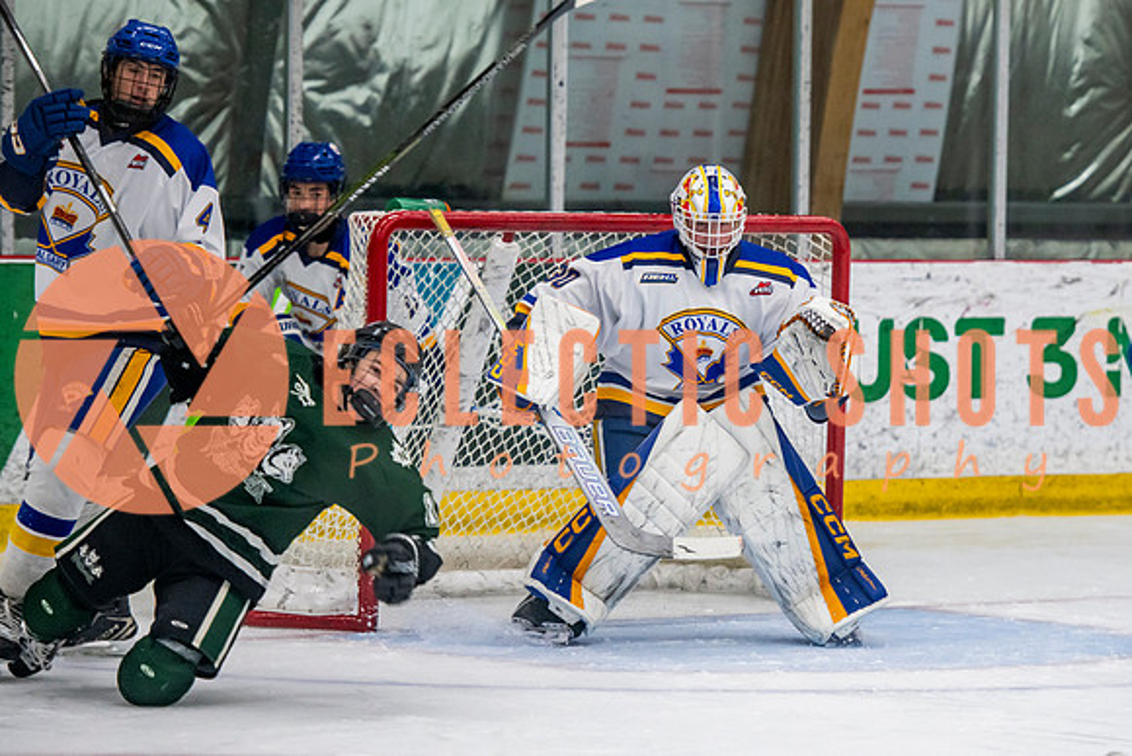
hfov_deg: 9.8
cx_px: 779
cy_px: 402
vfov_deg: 6.6
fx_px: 6579
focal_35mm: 209
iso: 2000
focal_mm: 150
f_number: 3.2
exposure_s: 1/640
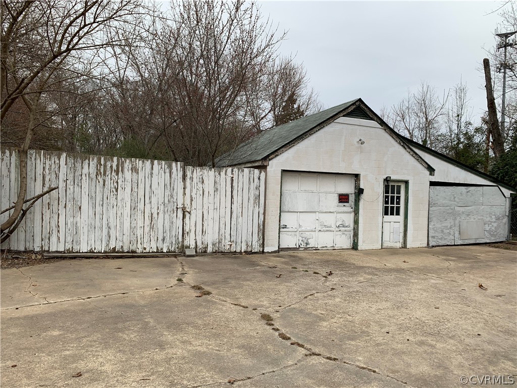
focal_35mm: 26
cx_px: 258
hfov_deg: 67.3
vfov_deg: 53.1
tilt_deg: +0.7
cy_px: 194
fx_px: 388
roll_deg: -2.5
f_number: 1.8
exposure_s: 1/420
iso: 25
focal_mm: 4.25
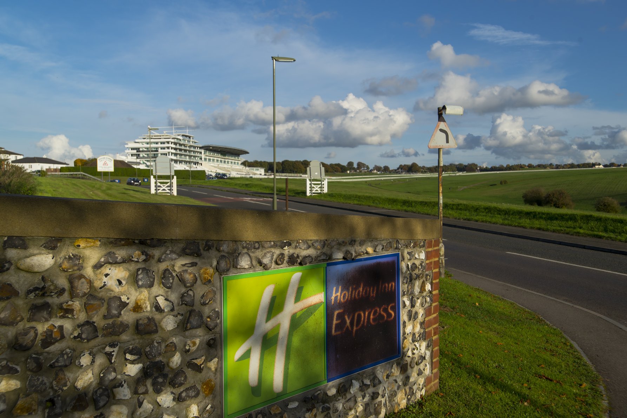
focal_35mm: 30
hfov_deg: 61.9
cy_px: 209
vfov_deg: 43.6
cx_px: 314
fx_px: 523
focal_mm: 30
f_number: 10
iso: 200
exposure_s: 1/1000
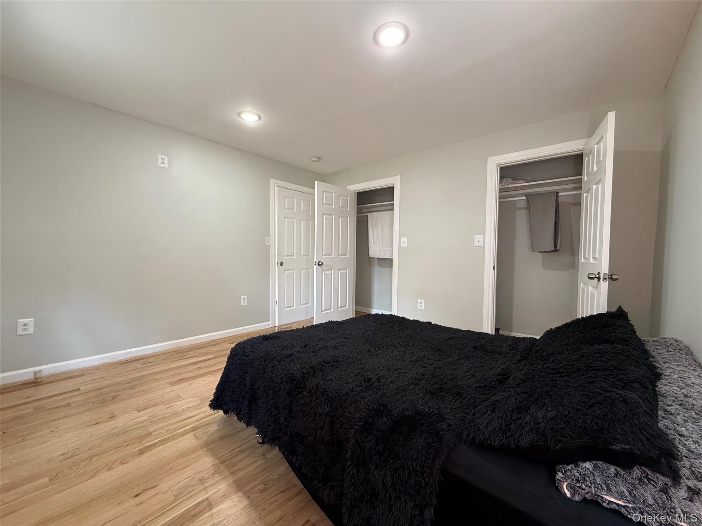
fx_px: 284
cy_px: 263
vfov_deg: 85.7
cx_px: 351
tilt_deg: -2.3
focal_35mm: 14
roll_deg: -1.2
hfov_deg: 102.1
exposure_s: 1/60
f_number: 2.2
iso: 200
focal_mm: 2.22
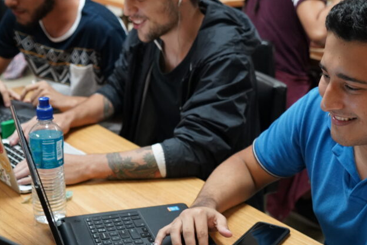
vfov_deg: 20.6
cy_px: 133
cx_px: 216
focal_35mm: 66
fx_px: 673
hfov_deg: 30.4
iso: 5000
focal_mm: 40
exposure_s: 1/125
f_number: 4
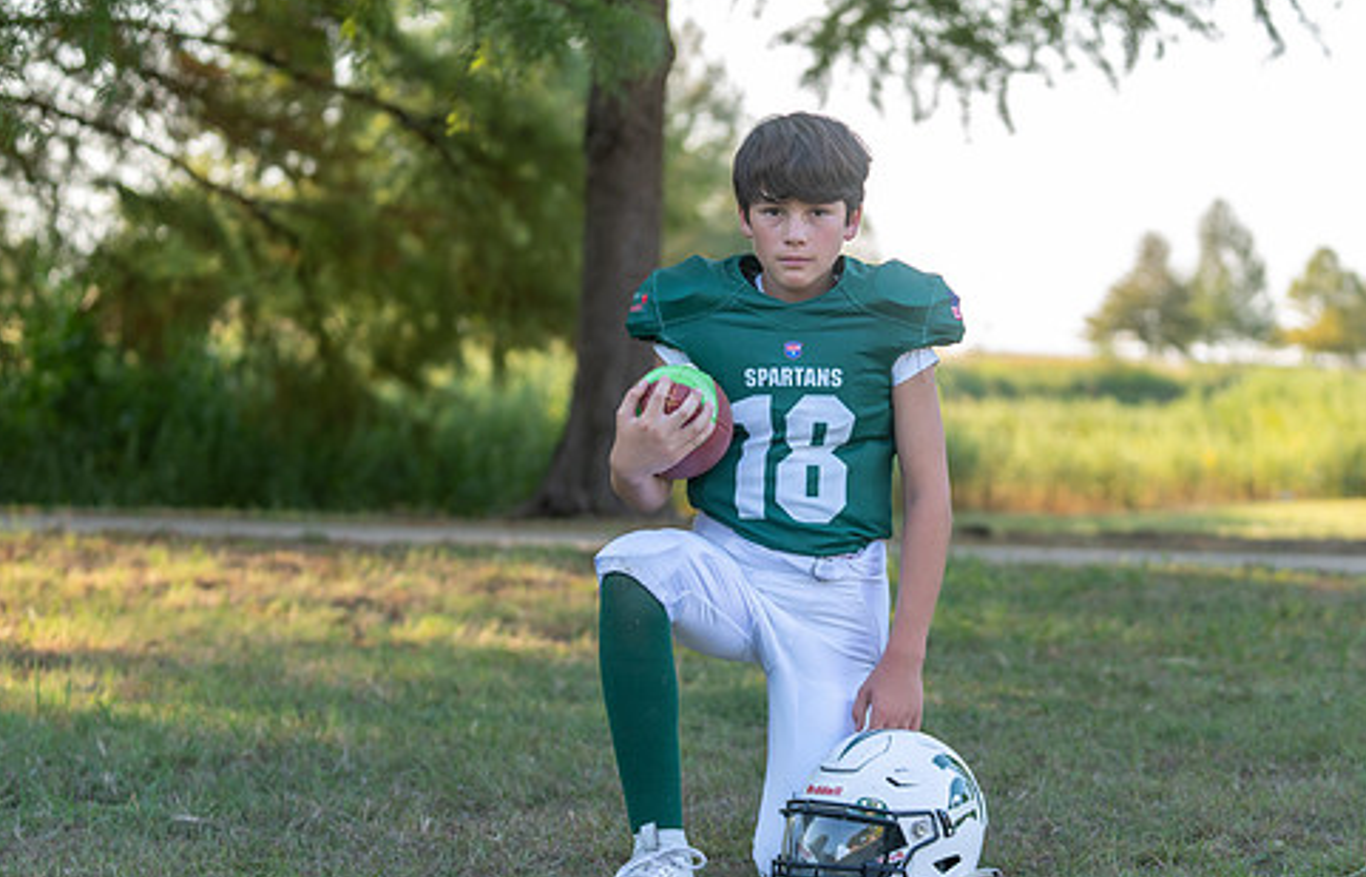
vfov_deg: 13.7
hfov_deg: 21.2
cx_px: 825
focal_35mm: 97
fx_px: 3640
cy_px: 441
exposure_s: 1/320
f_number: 2.8
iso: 125
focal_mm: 70
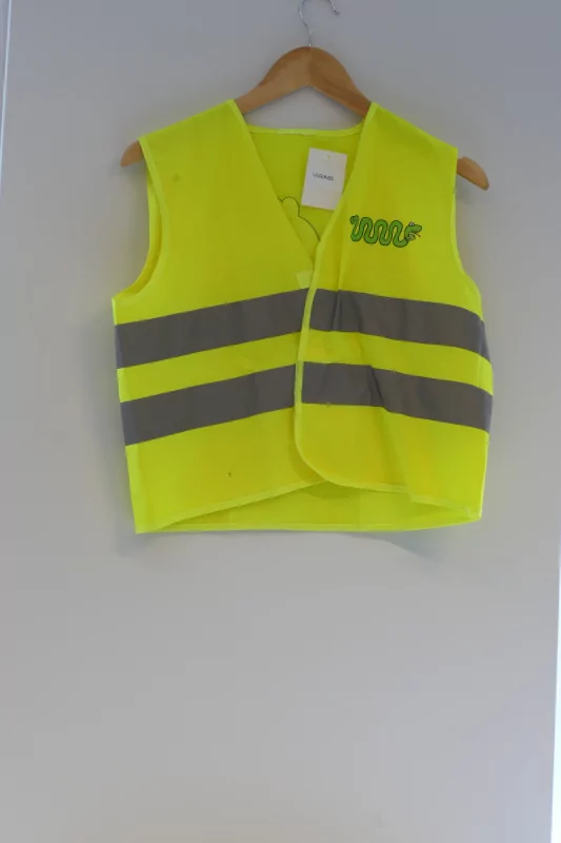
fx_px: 1777
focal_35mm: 76
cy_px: 422
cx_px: 280
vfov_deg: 26.7
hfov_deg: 17.9
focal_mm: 27.88
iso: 640
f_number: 3.7
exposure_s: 1/80
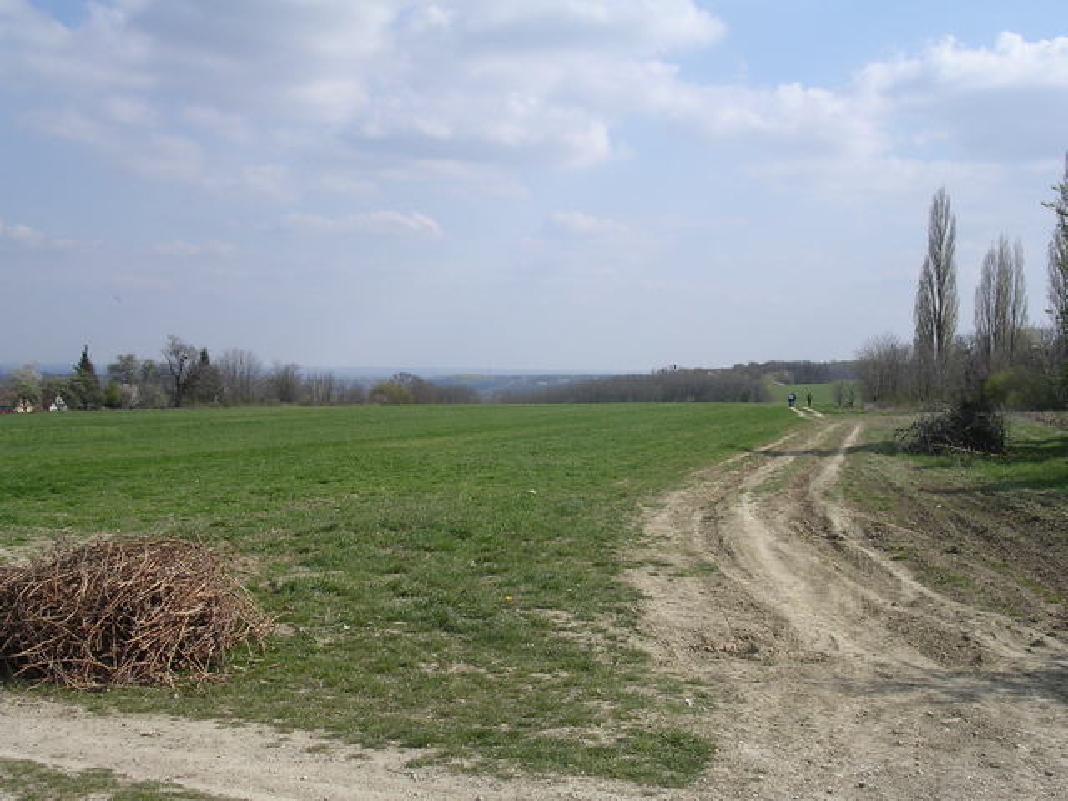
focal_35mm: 43
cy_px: 400
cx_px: 534
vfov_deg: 33.6
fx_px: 1327
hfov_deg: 43.9
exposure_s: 1/319
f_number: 5.9
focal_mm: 6.6
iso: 100
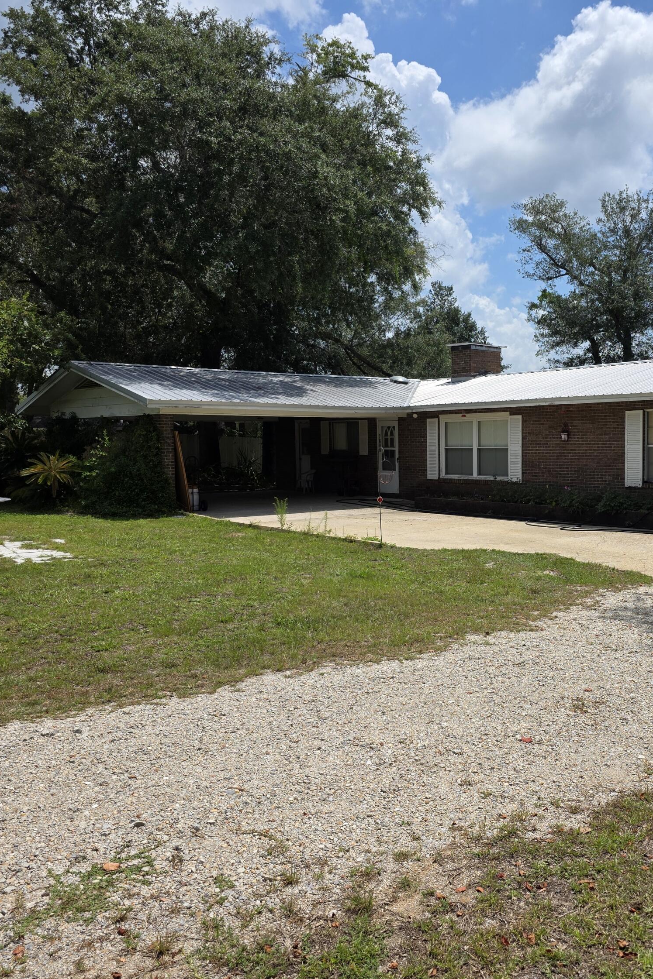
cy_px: 491
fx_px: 871
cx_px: 456
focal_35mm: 32
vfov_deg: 58.7
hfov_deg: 40.4
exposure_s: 1/7944
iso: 80
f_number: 1.7
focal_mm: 6.3
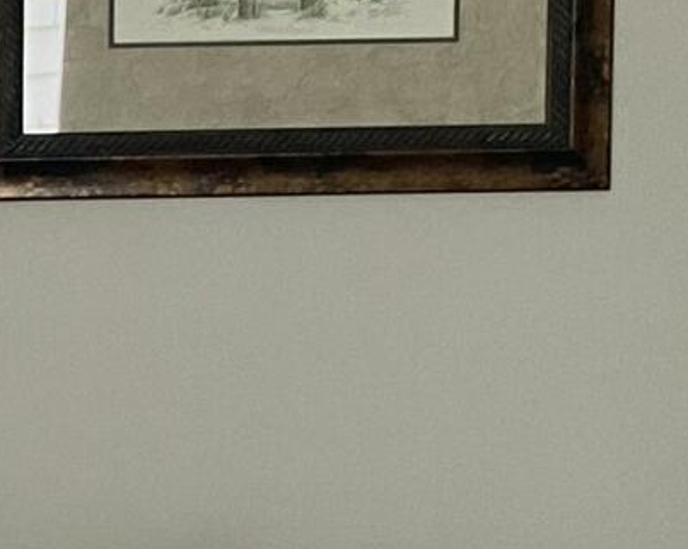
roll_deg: +0.1
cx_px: -429
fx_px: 3847
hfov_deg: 9.8
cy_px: 723
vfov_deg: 8.1
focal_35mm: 189
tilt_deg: -6.6
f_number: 1.8
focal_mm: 4.25
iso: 125
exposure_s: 1/73
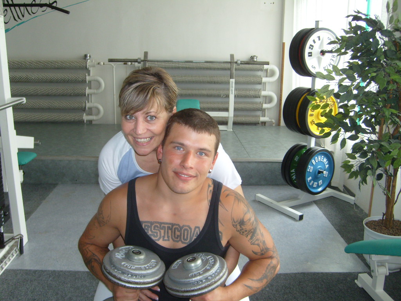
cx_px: 200
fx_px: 405
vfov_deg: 40.7
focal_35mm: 35
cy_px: 150
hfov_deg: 52.6
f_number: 2.8
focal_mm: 5.8
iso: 100
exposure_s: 1/45
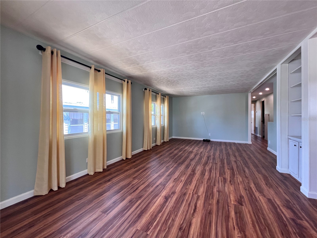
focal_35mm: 13
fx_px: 119
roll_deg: -0.1
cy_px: 119
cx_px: 158
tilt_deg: -0.1
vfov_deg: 89.9
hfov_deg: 106.2
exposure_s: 1/120
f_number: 1.8
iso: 80
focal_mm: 1.57
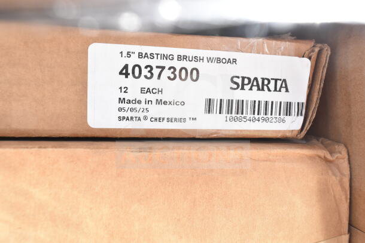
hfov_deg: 61.9
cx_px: 182
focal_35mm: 30
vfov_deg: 43.6
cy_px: 122
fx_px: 304
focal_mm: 20
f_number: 9
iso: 1600
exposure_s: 1/320
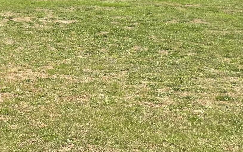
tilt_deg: +3.9
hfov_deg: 18.2
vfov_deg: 12.3
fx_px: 669
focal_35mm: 101
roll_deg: -1.5
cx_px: -124
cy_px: -77
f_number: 1.6
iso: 32
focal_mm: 4.2
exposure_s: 1/3040
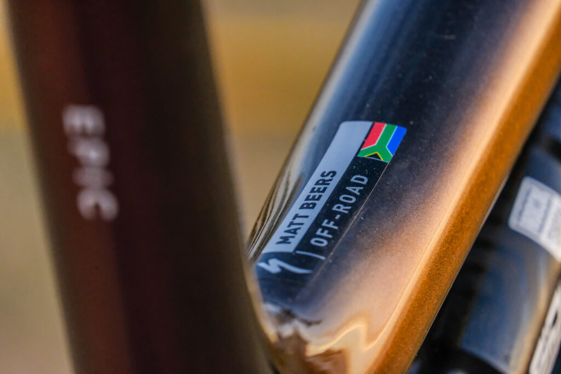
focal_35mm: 345
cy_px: 187
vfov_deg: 4.0
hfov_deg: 6.0
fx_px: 5377
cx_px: 280
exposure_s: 1/250
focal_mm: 230
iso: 3200
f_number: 6.7
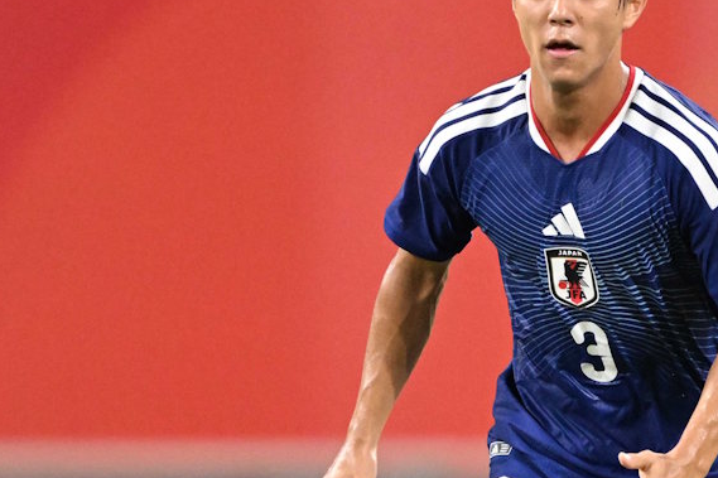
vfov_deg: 1.6
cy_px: 243
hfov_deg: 2.3
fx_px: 17665
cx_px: 560
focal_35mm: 886
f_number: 4
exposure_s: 1/1600
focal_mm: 560
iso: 6400
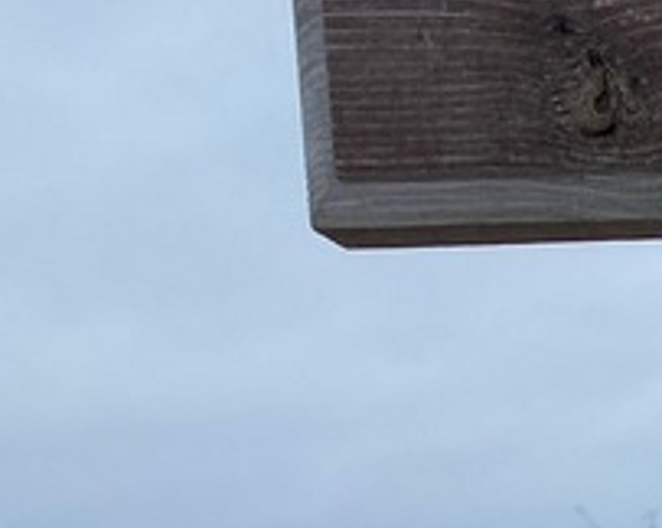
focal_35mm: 100
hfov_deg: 16.6
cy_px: 945
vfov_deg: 13.7
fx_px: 1957
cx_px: 1122
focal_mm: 4.25
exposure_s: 1/504
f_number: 1.8
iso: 32
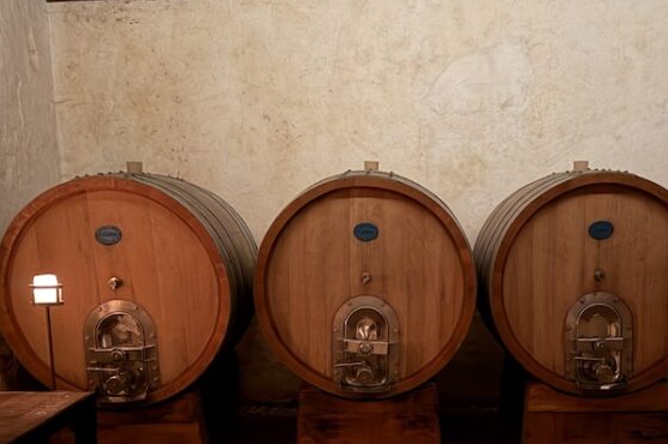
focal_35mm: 46
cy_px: 353
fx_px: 853
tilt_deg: -12.5
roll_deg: +1.3
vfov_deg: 28.6
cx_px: 422
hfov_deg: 42.4
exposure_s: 1/9
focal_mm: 6.76
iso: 2000
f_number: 1.78
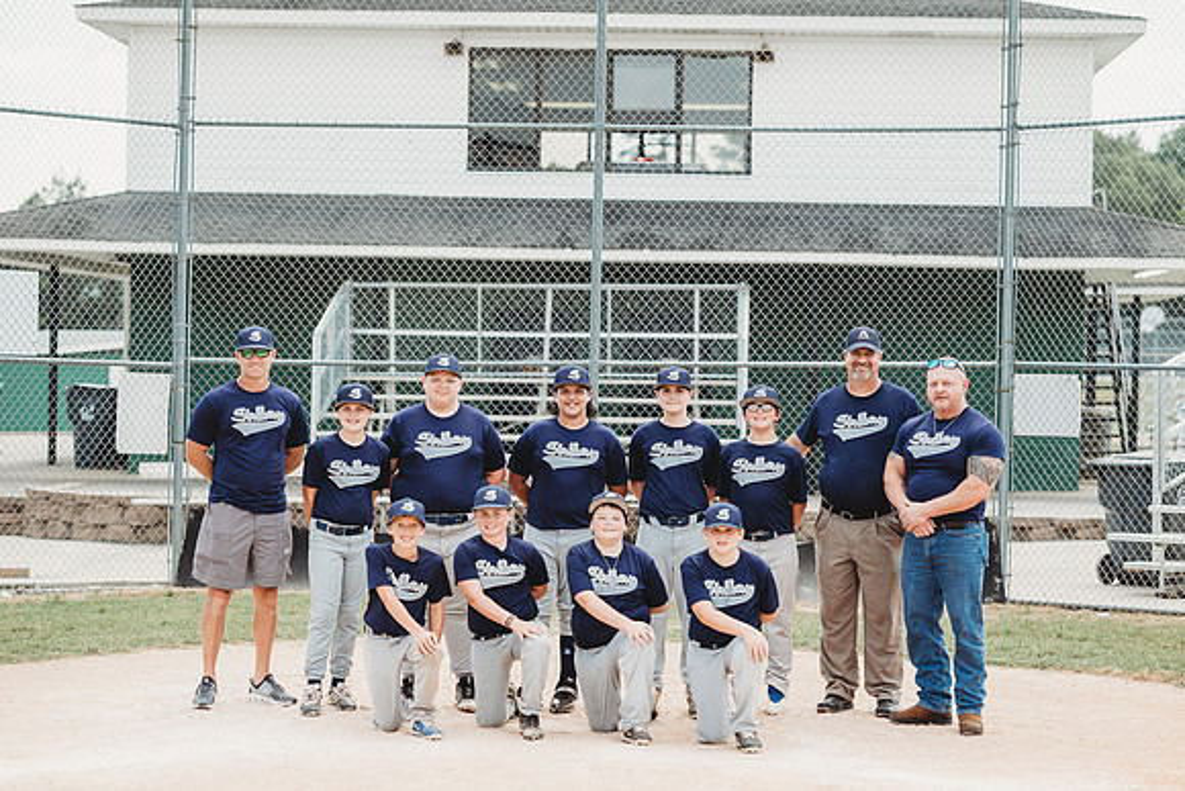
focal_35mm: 85
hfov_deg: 23.9
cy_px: 396
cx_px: 592
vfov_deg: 16.1
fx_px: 2798
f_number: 2.8
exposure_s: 1/500
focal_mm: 85
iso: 100
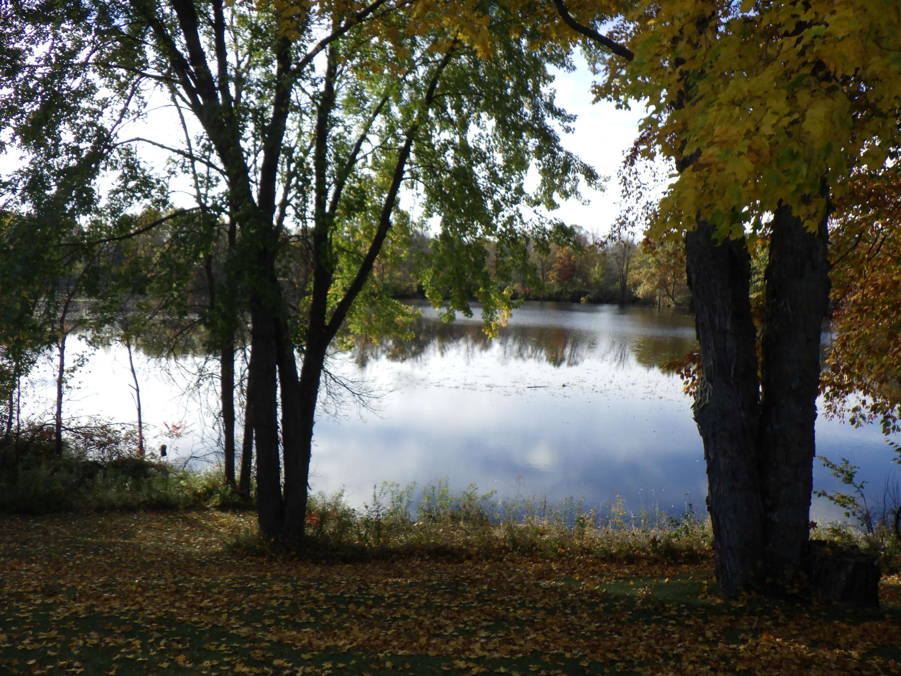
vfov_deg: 49.7
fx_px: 729
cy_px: 338
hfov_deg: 63.4
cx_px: 450
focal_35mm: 28
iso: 125
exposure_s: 1/500
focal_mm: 5
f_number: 4.2
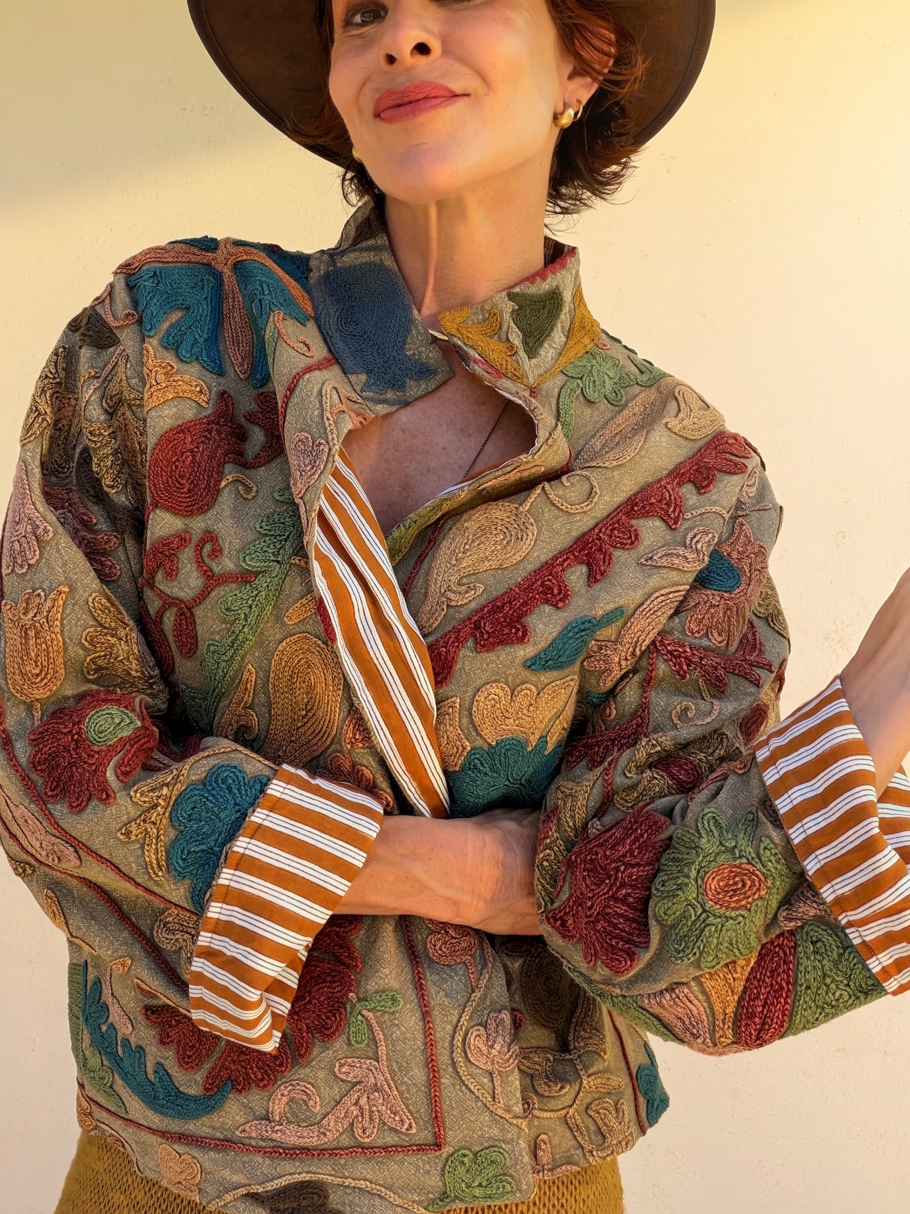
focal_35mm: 30
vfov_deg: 60.0
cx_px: 455
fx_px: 1052
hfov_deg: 46.8
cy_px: 607
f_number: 1.9
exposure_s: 1/271
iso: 32
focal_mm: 2.71
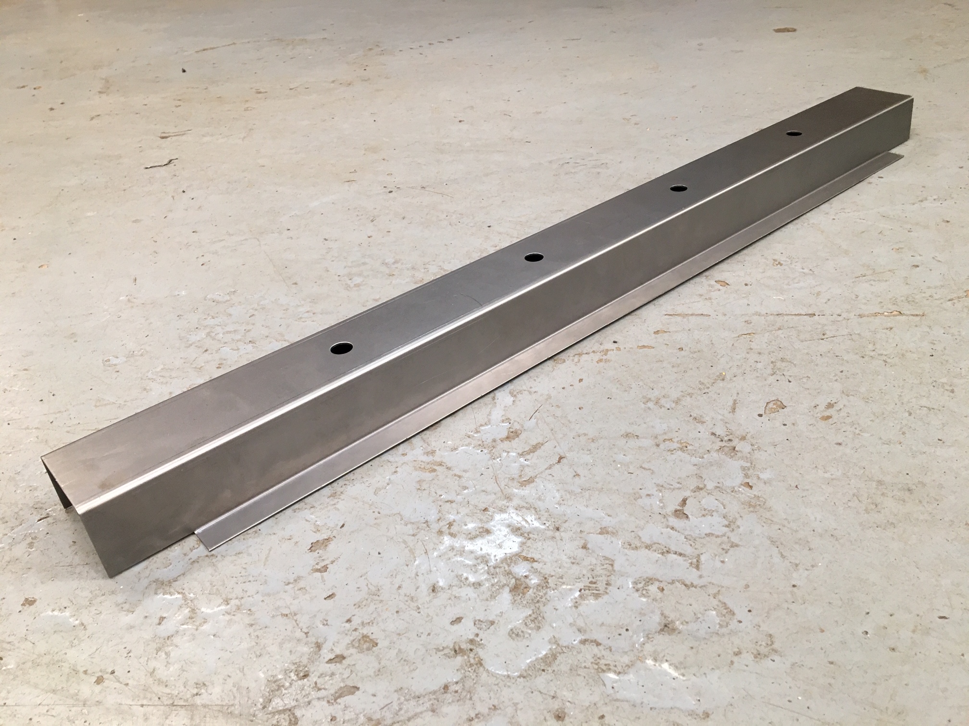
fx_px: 812
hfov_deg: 61.7
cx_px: 484
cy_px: 363
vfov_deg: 48.2
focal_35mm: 29
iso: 100
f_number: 2.2
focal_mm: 4.15
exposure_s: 1/33
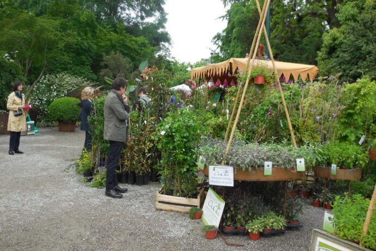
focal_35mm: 42
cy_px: 113
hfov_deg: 46.4
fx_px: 439
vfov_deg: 31.9
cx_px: 189
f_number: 3.6
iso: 125
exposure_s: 1/320
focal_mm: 7.1
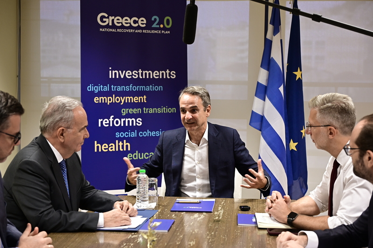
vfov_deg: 23.3
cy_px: 124
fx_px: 600
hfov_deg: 34.5
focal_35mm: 58
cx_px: 186
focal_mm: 58
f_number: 4
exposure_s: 1/80
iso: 1600
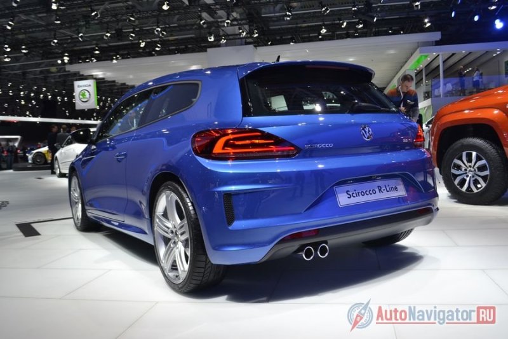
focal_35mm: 33
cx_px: 254
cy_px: 170
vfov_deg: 40.0
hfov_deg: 57.2
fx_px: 466
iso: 280
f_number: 5.6
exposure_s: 1/125
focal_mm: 22
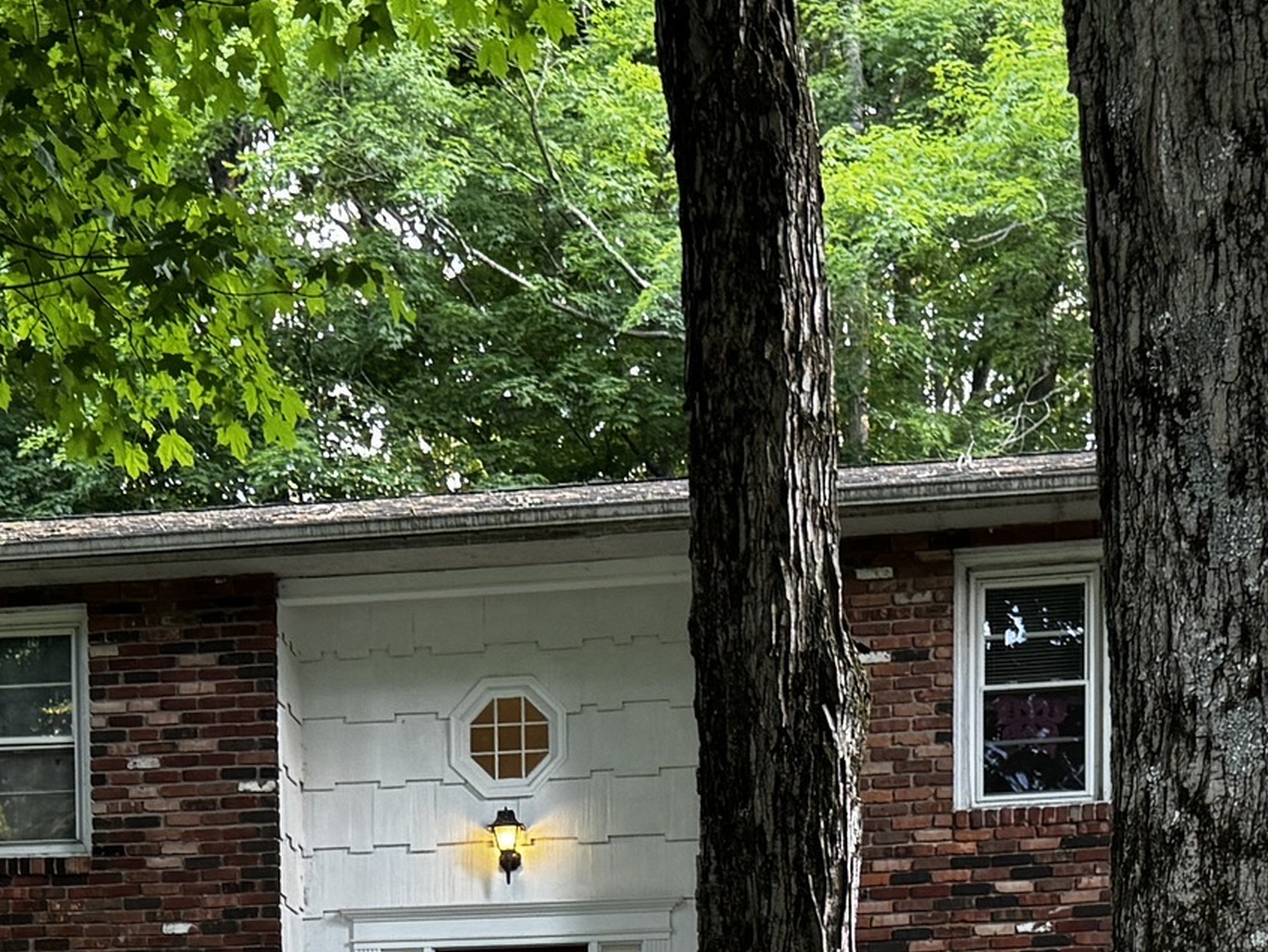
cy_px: 1494
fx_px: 3188
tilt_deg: -1.0
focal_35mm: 87
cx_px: 481
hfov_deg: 22.4
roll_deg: +0.4
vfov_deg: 15.5
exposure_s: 1/63
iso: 200
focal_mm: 6.76
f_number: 1.78
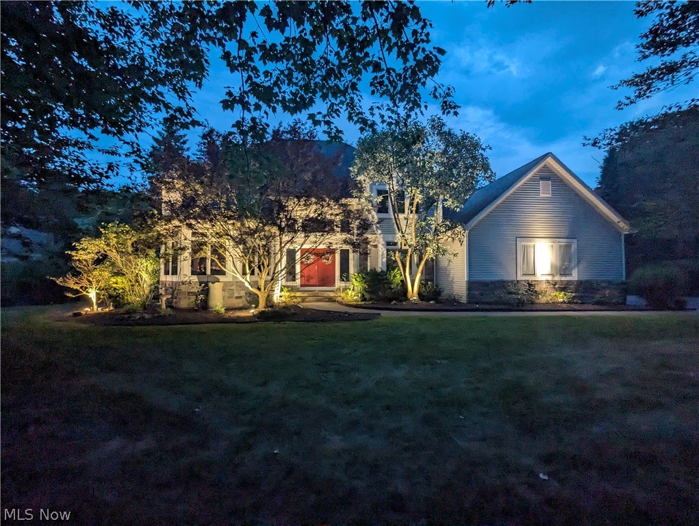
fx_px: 323
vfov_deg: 78.2
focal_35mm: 16
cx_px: 350
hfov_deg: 94.4
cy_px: 263
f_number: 2.2
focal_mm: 2.35
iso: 580
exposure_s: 1/24
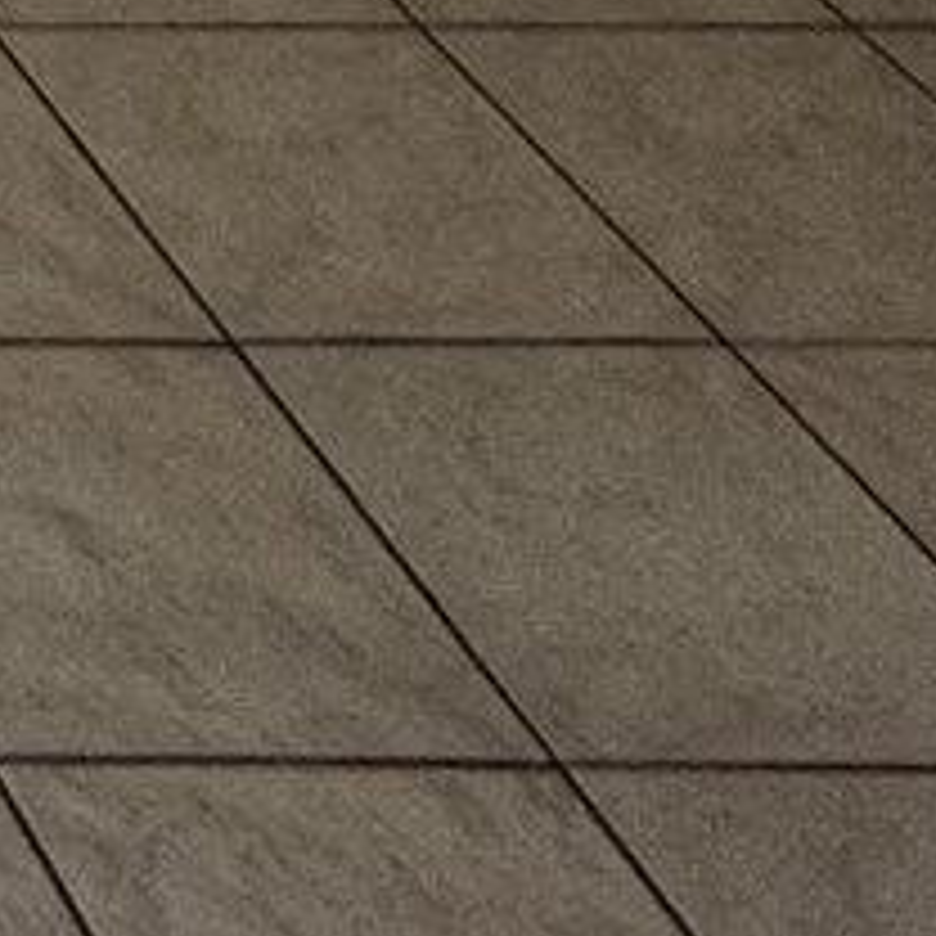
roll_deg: -1.0
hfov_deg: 10.8
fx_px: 3487
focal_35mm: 114
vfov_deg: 9.6
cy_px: -2232
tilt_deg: -0.9
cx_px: -1818
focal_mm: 2.22
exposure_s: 1/99
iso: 100
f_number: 2.2
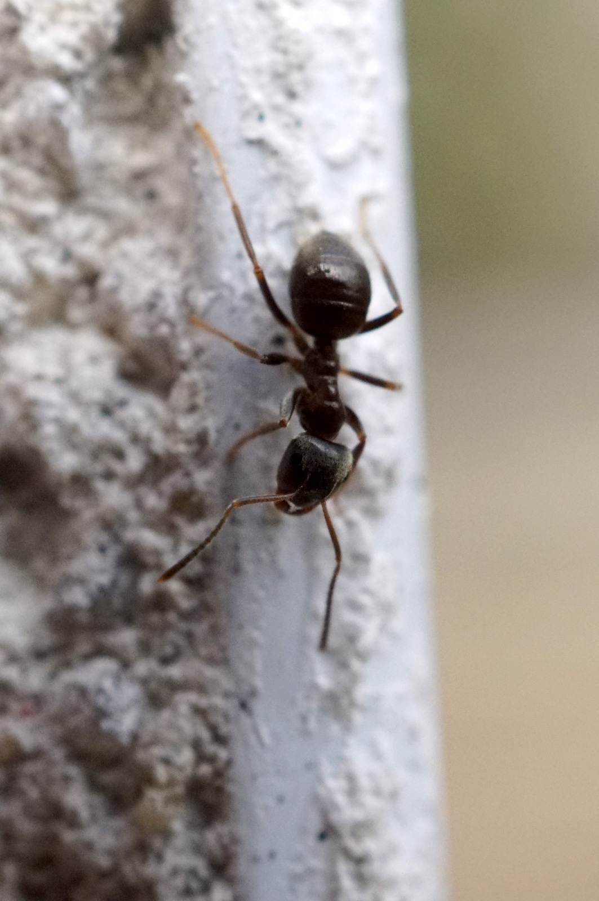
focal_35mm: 45
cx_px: 300
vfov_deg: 43.6
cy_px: 450
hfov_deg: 29.8
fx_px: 1126
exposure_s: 1/400
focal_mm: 30
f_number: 8
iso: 1600
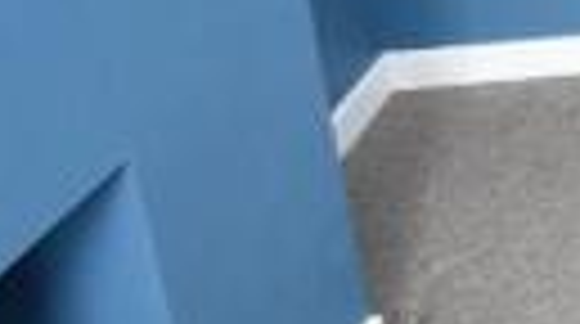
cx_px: 1171
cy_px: -182
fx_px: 1228
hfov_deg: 17.9
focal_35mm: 80
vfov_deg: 14.0
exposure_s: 1/60
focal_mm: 10
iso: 1100
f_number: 4.5
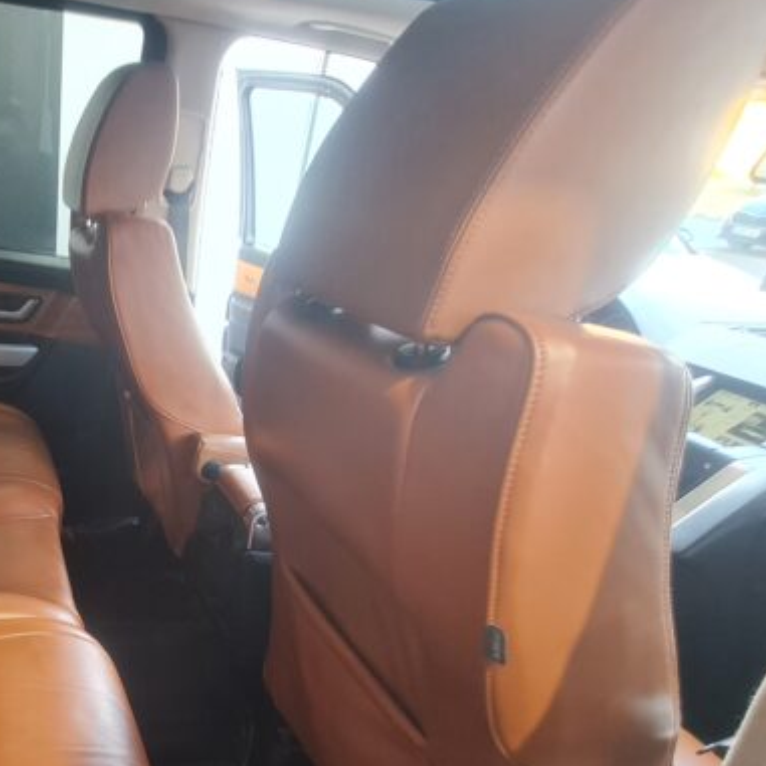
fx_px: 601
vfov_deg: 61.6
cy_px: 570
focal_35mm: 24
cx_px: 32
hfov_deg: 53.8
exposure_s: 1/33
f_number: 2.2
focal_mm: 2.2
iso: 320
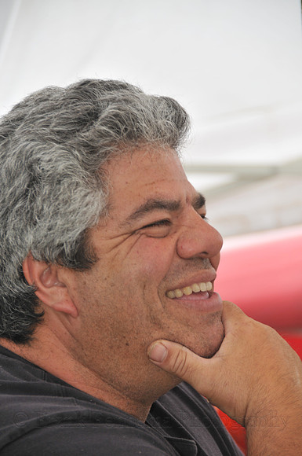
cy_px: 228
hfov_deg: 7.0
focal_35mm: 195
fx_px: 2461
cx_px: 151
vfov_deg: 10.6
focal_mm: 130
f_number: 5.6
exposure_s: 1/125
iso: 200
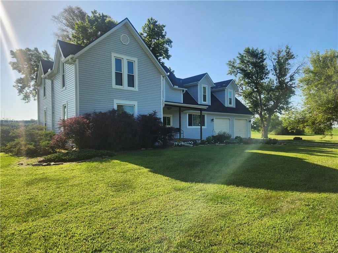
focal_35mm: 23
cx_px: 169
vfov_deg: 58.9
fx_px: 225
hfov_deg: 73.9
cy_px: 126
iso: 20
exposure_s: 1/1632
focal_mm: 5.4
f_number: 1.8
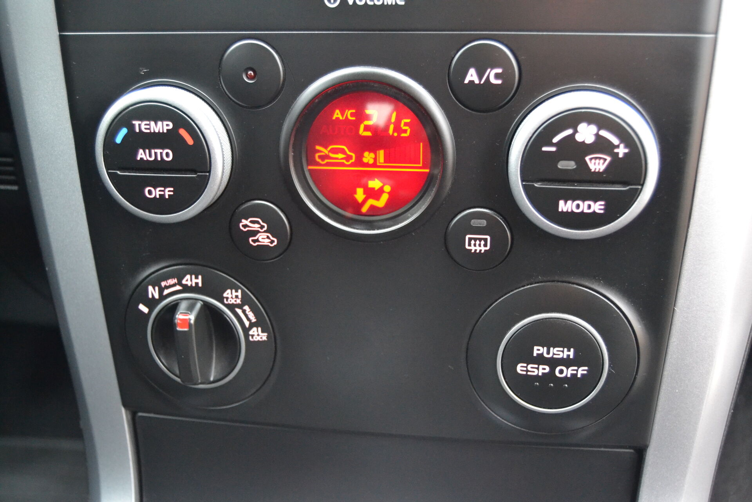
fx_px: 815
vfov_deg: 34.2
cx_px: 376
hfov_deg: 49.6
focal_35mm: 39
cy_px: 251
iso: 3200
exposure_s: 1/30
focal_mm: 26
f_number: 4
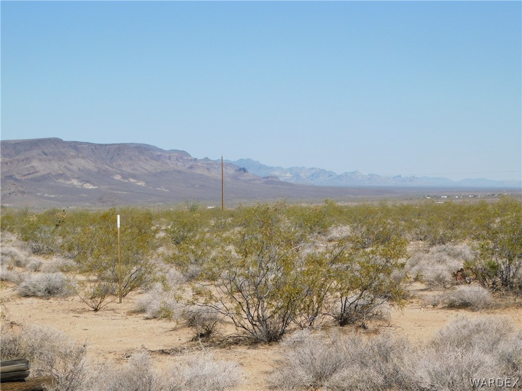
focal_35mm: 91
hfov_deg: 21.5
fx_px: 1372
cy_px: 196
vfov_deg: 16.2
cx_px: 261
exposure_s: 1/1250
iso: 125
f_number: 4.5
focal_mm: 16.1
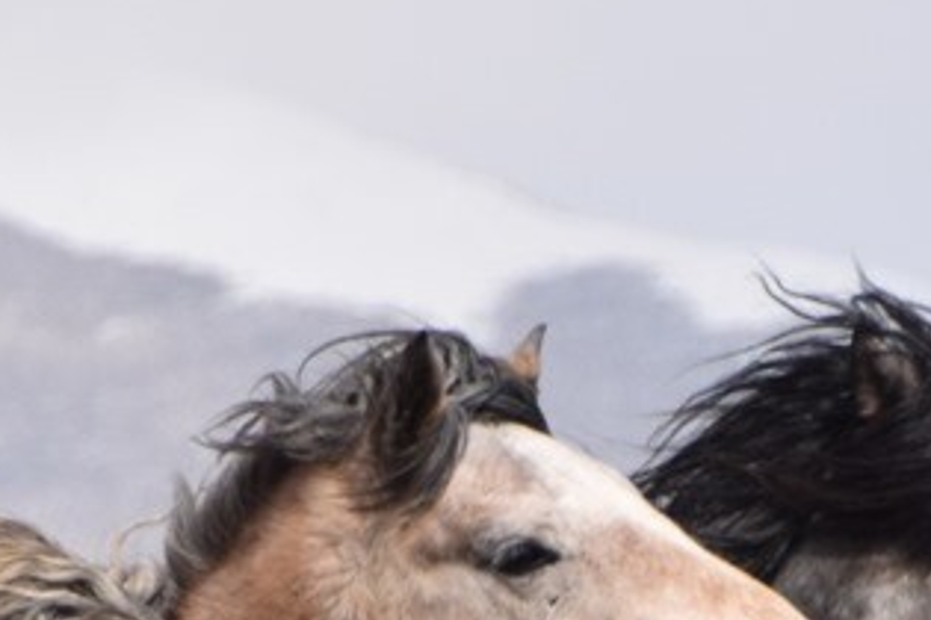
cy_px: 1190
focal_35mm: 1556
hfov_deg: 1.3
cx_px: 319
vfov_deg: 0.9
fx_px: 40237
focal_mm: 170
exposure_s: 1/1600
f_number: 6.3
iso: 400
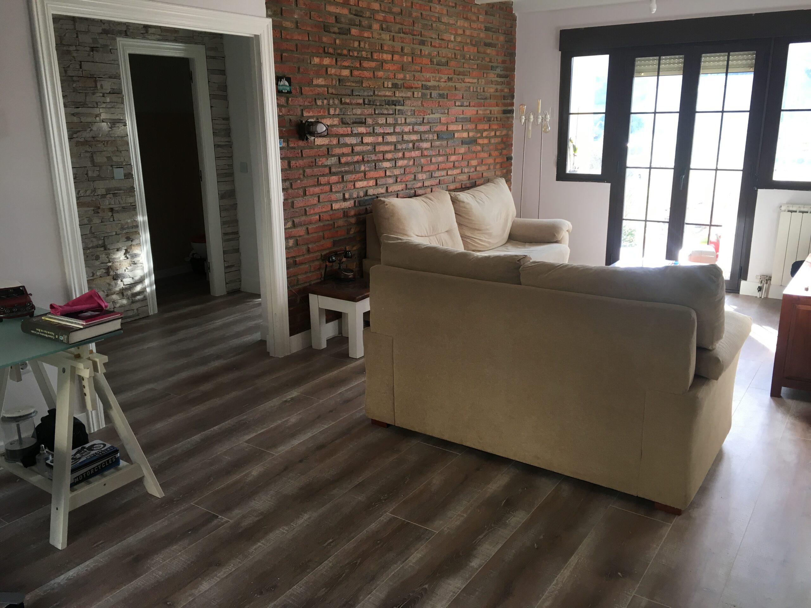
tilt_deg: -15.2
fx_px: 679
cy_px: 304
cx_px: 406
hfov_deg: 61.7
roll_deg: +1.2
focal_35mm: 29
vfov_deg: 48.2
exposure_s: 1/33
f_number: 2.2
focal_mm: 4.15
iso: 25
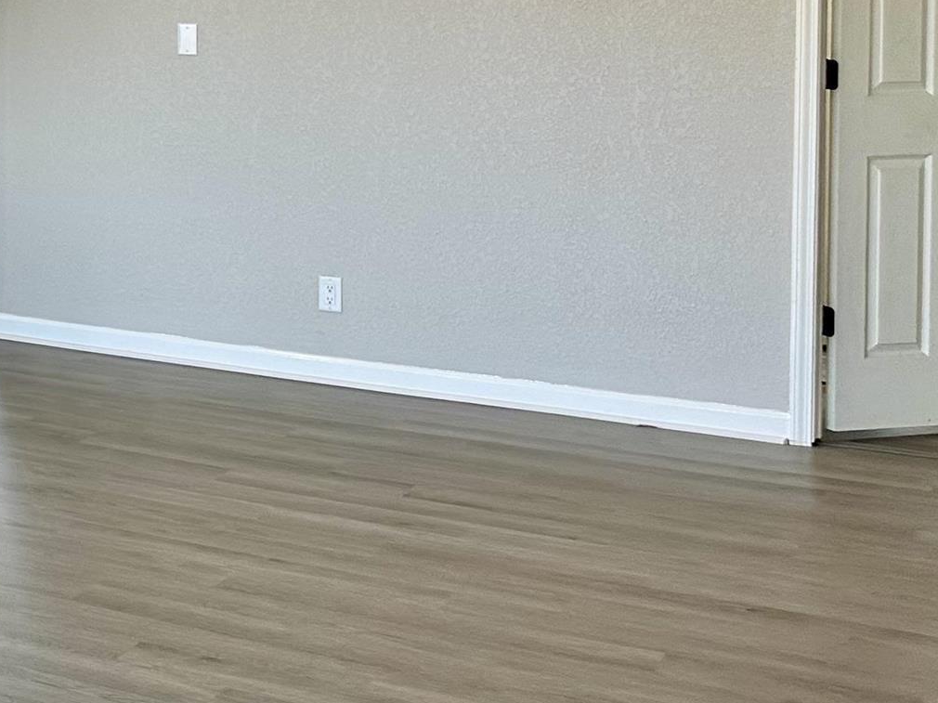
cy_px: -4
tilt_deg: -2.3
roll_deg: -0.5
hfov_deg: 22.5
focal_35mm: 73
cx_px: -414
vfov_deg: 19.6
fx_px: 1978
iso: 200
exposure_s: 1/120
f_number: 1.78
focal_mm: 6.86
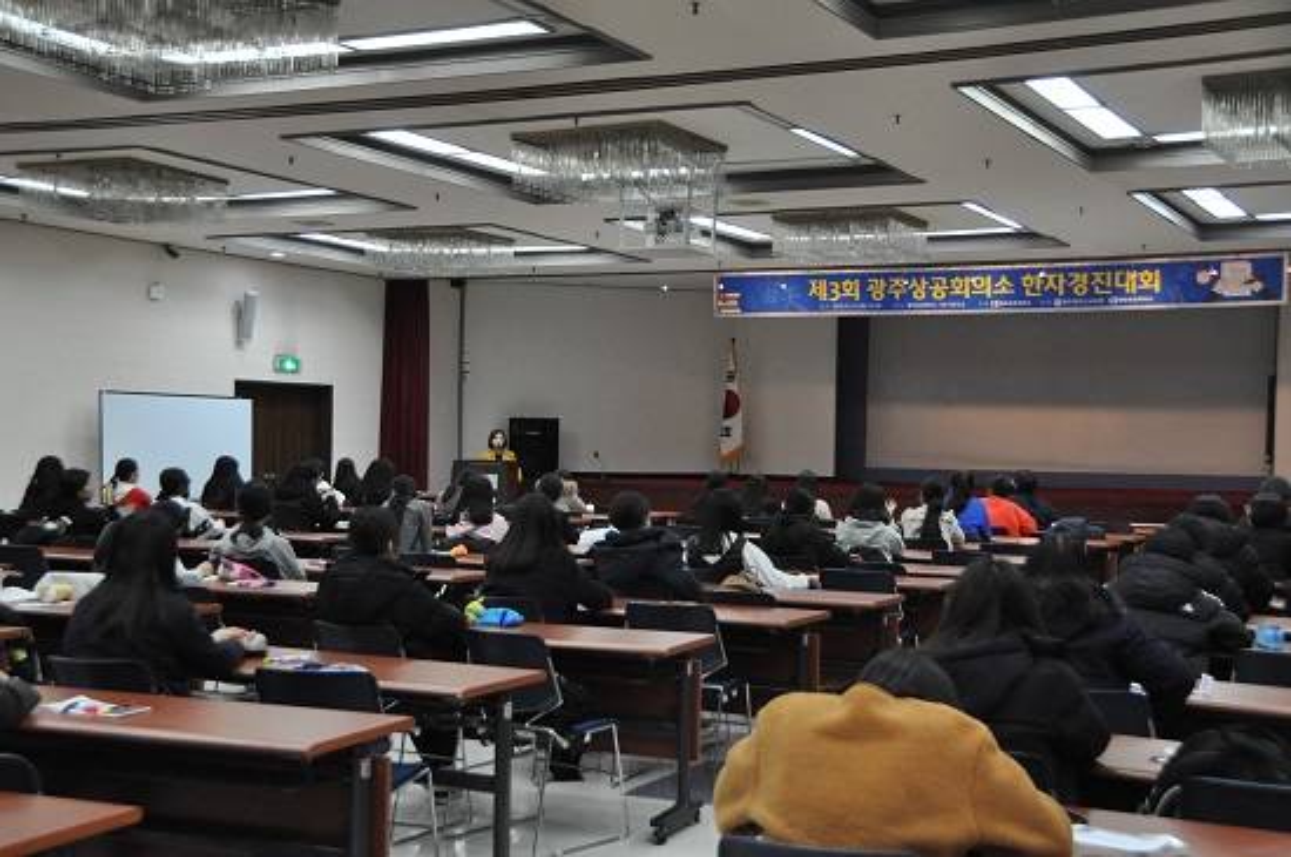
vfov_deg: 28.0
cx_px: 646
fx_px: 1719
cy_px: 428
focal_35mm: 48
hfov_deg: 41.2
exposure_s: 1/125
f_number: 5.6
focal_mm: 32
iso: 1600
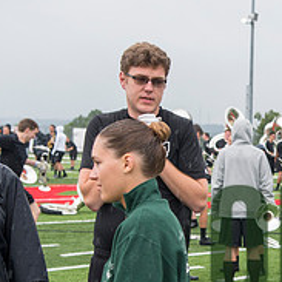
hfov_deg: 15.6
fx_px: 995
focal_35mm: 108
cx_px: 327
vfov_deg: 15.9
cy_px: 258
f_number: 4
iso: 400
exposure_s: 1/500
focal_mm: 40
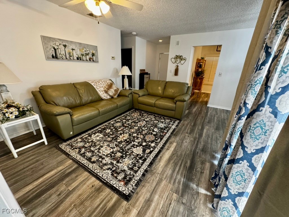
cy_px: 108
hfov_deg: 102.1
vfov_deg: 85.7
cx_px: 144
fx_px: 117
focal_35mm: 14
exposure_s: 1/60
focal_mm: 2.22
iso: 400
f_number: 2.2
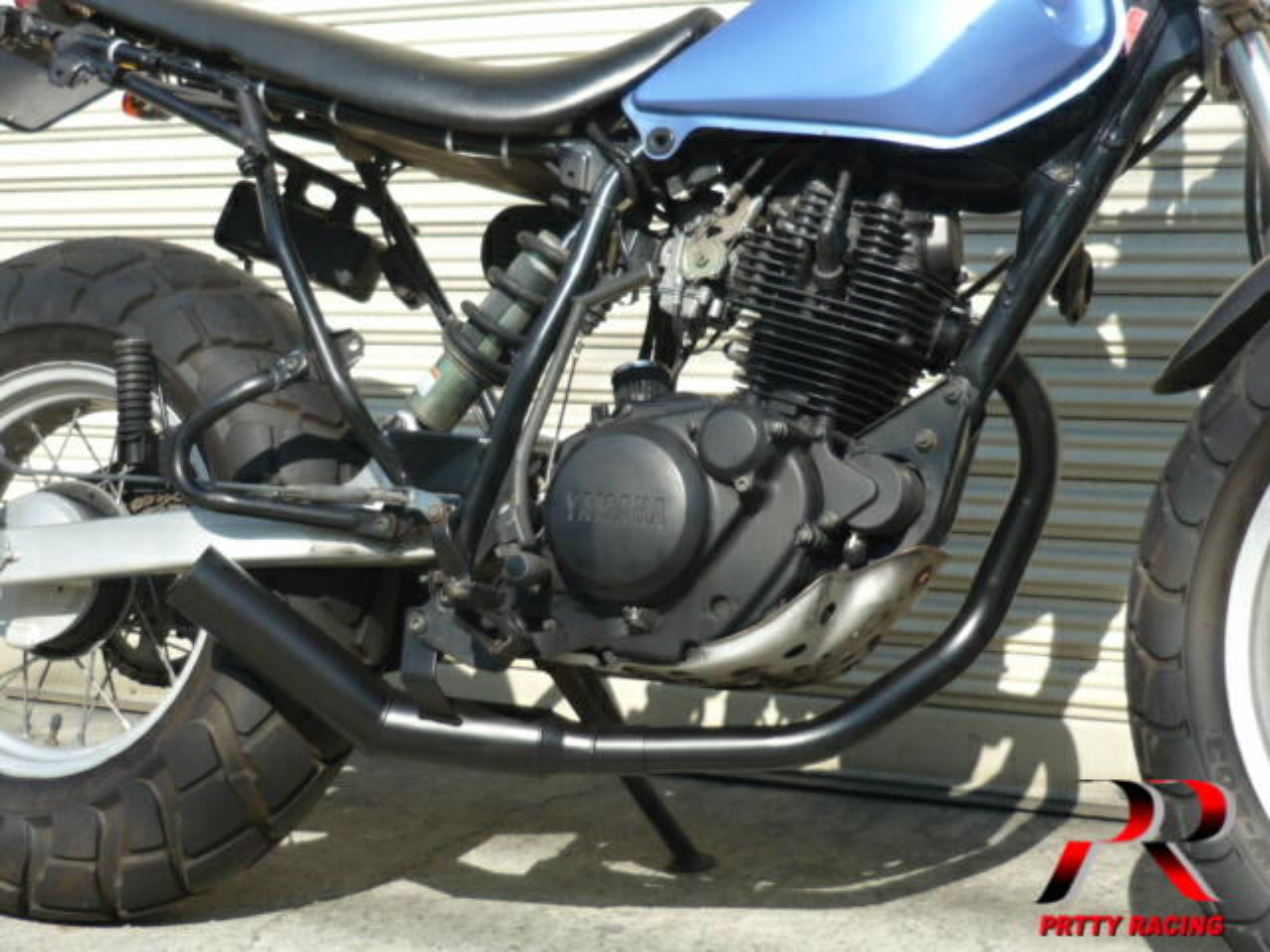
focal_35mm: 66
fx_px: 2421
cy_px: 476
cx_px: 635
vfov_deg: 22.3
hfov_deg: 29.4
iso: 100
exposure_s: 1/800
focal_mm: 6.8
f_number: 3
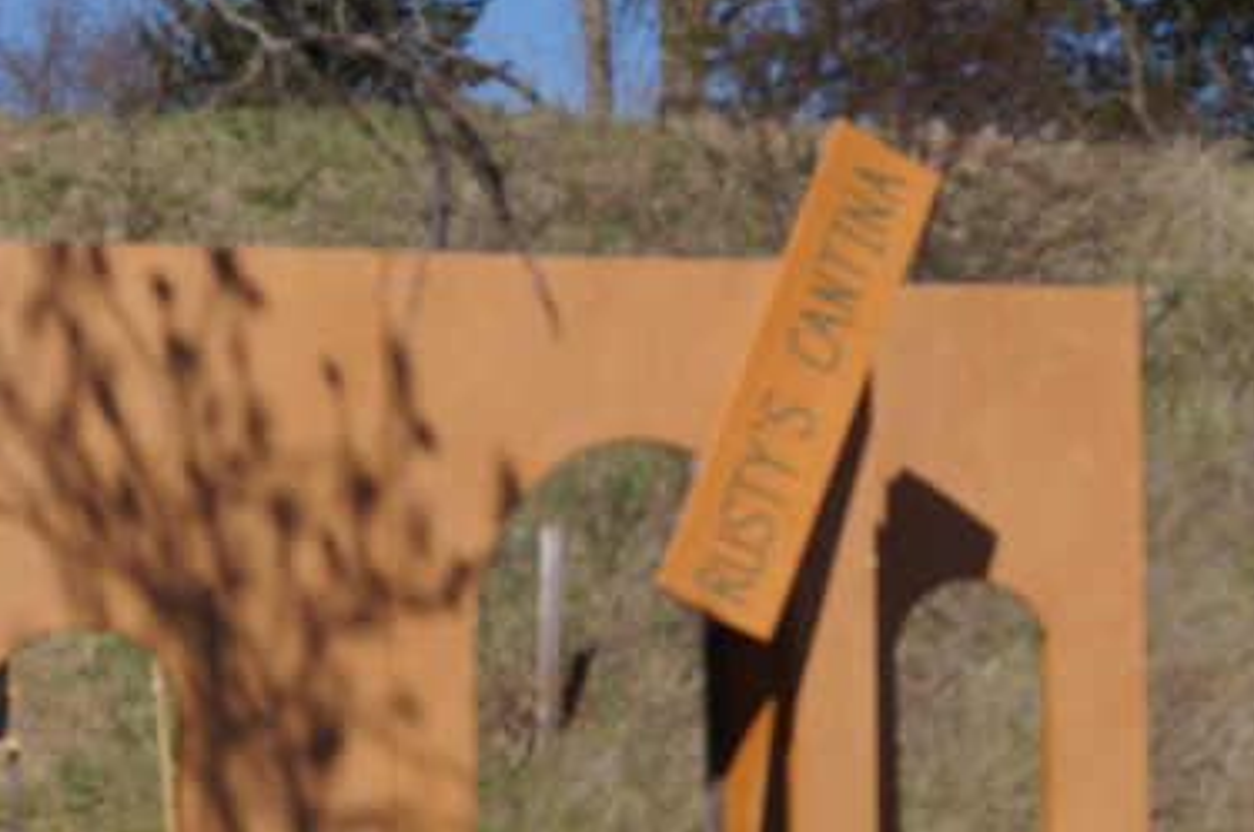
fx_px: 3899
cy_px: 655
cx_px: 585
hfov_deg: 18.3
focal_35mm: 112
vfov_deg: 12.1
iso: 100
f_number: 8
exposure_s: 1/400
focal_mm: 35
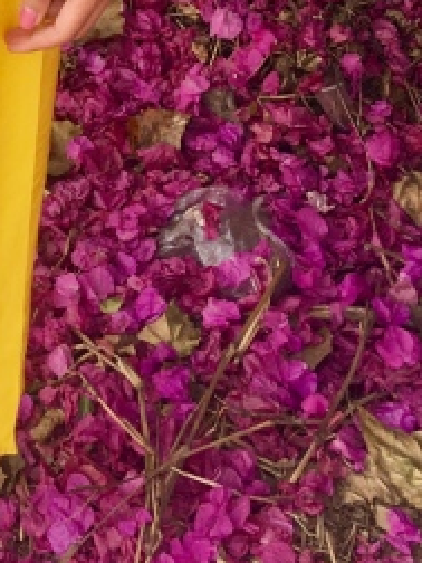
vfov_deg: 14.3
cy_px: -521
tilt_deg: -19.9
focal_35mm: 118
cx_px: -145
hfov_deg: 12.1
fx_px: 1918
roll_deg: -2.9
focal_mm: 4.15
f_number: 2.2
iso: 25
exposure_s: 1/231
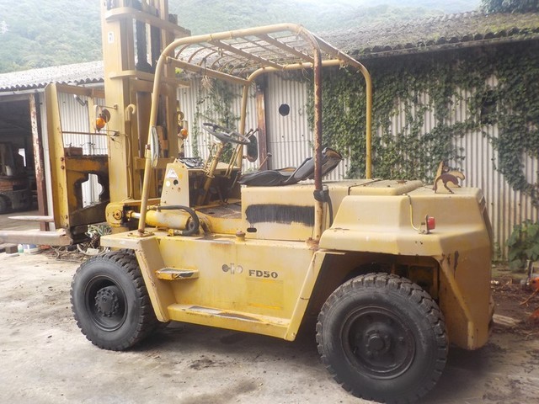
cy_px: 202
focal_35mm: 30
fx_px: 467
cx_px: 270
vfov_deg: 46.8
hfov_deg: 60.0
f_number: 3.3
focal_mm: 4.1
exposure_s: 1/200
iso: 125
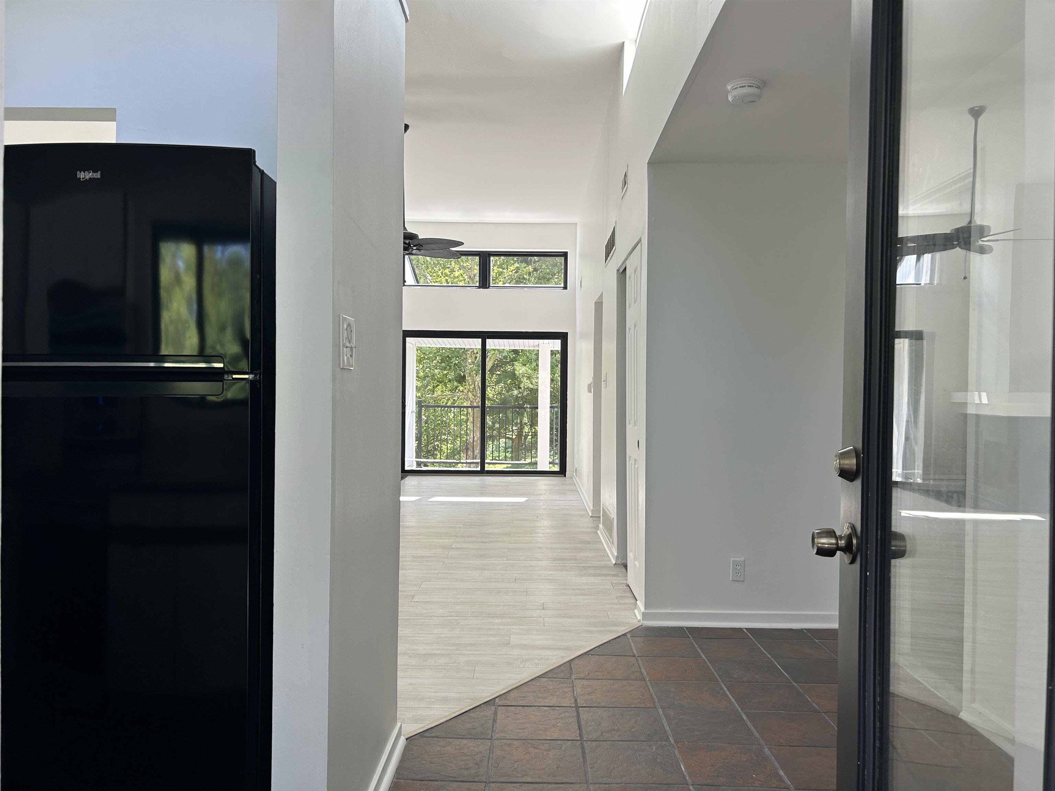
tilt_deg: -0.4
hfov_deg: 67.3
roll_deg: -0.2
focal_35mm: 26
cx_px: 528
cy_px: 396
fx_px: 792
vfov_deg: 53.1
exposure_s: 1/121
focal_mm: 5.7
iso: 40
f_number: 1.5
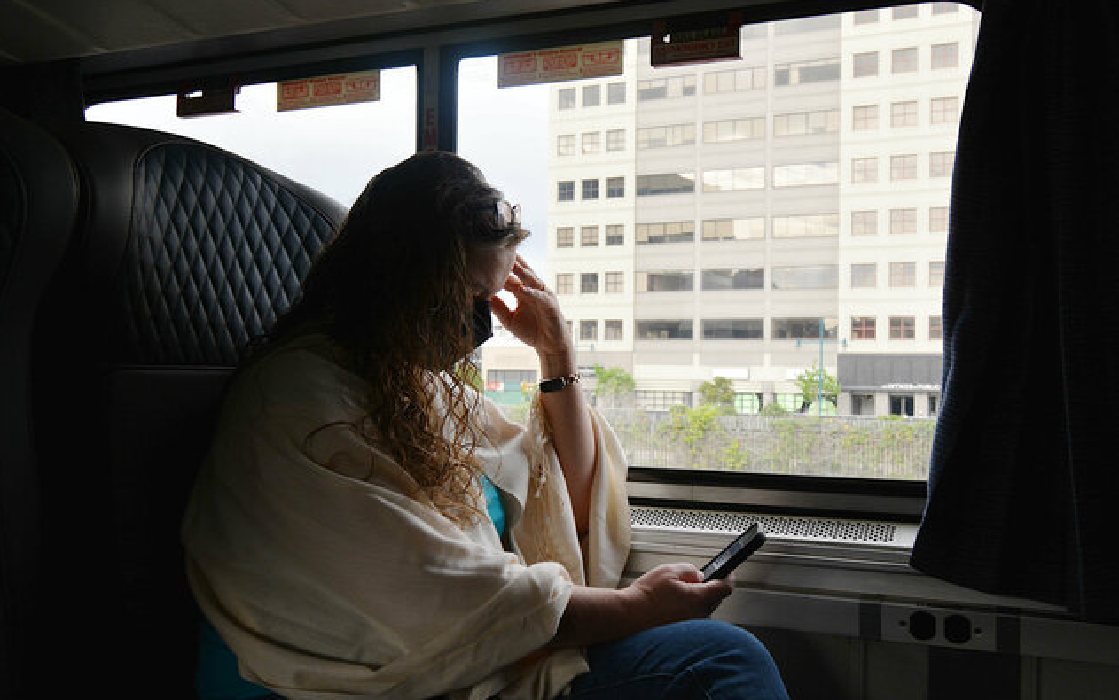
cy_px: 329
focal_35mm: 31
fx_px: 946
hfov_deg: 61.2
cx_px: 562
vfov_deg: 40.6
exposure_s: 1/80
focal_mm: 20
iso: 400
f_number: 5.6
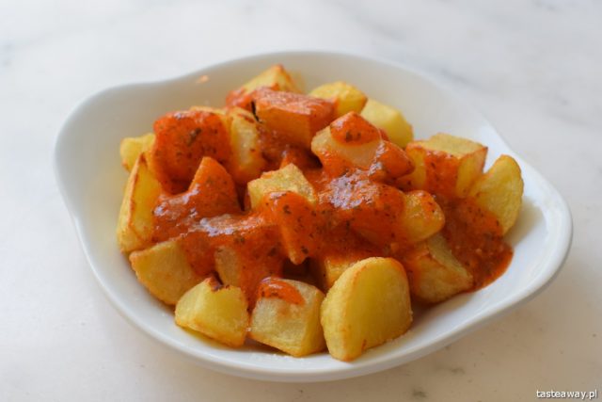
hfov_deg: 37.8
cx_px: 301
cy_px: 201
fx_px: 878
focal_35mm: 52
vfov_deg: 25.8
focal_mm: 35
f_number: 5.6
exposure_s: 1/125
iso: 220
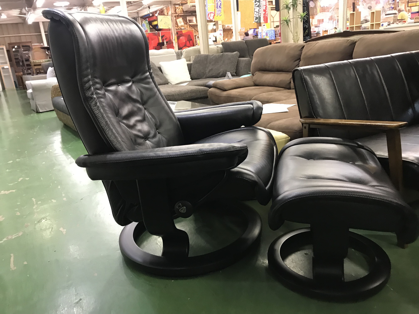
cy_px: 157
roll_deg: +5.2
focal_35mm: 28
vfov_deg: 49.7
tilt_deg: -15.8
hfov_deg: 63.4
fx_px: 339
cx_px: 210
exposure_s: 1/17
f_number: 1.8
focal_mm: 3.99
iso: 80
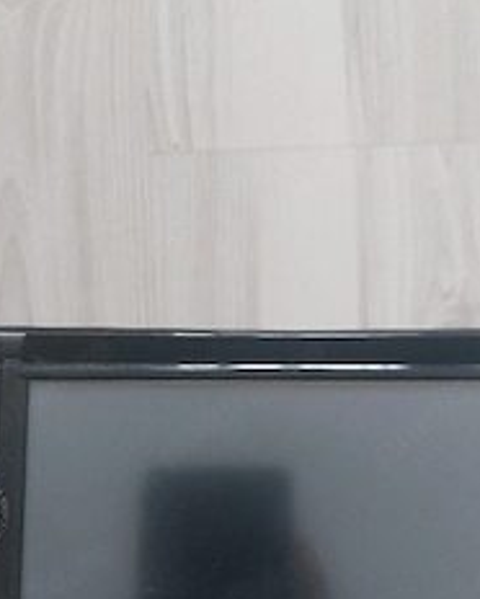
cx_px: 268
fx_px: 745
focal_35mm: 42
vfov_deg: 42.8
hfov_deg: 35.7
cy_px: 426
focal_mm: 5.23
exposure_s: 1/50
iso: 200
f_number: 1.8
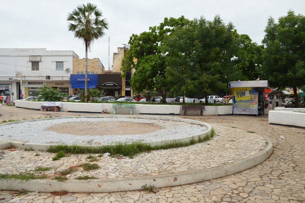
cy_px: 102
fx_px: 229
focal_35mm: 27
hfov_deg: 67.4
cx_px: 152
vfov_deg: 47.9
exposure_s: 1/200
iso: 100
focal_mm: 18
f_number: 7.1
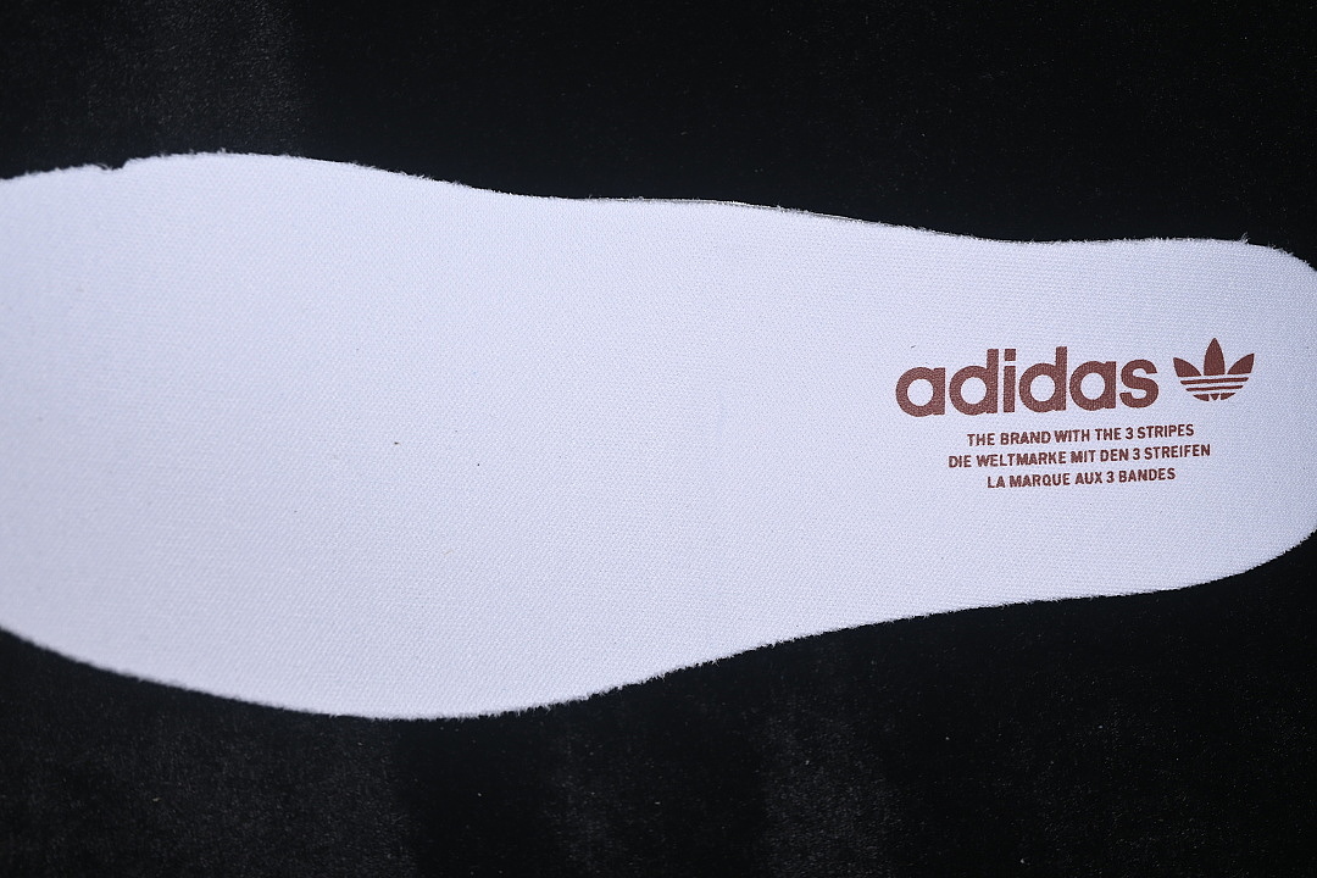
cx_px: 658
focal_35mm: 75
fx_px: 2744
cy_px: 439
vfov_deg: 18.2
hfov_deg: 27.0
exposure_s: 1/80
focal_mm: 50
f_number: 7.1
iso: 160
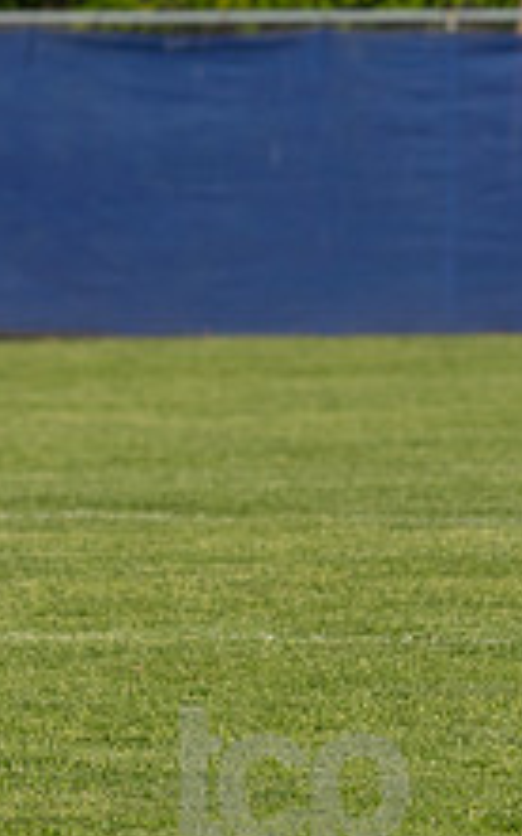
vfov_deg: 2.7
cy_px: 310
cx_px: -242
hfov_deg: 1.7
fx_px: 17789
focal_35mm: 781
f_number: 5.6
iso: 250
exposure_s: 1/1600
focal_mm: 195
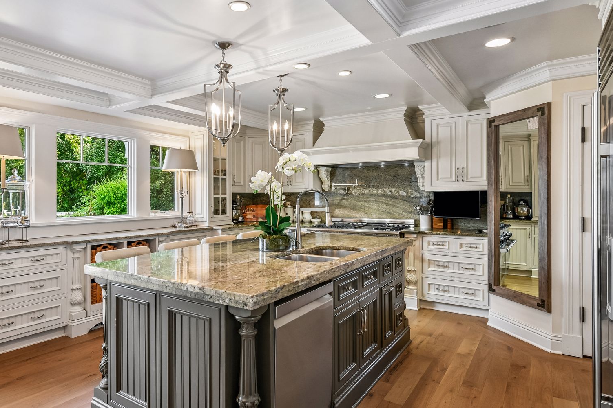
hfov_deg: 75.5
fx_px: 392
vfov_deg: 55.1
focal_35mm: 23
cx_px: 254
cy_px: 201
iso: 1250
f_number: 9
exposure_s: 1/80
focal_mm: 18
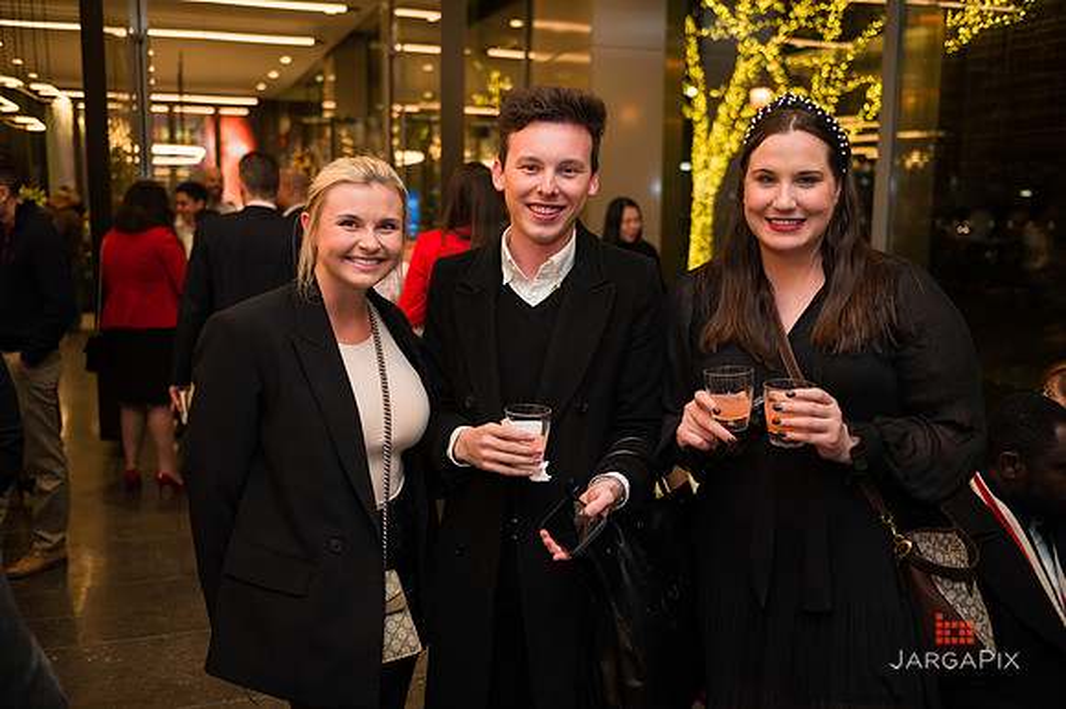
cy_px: 354
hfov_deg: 54.5
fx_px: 1036
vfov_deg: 37.8
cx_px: 533
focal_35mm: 35
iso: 400
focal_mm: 35
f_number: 3.2
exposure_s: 1/160
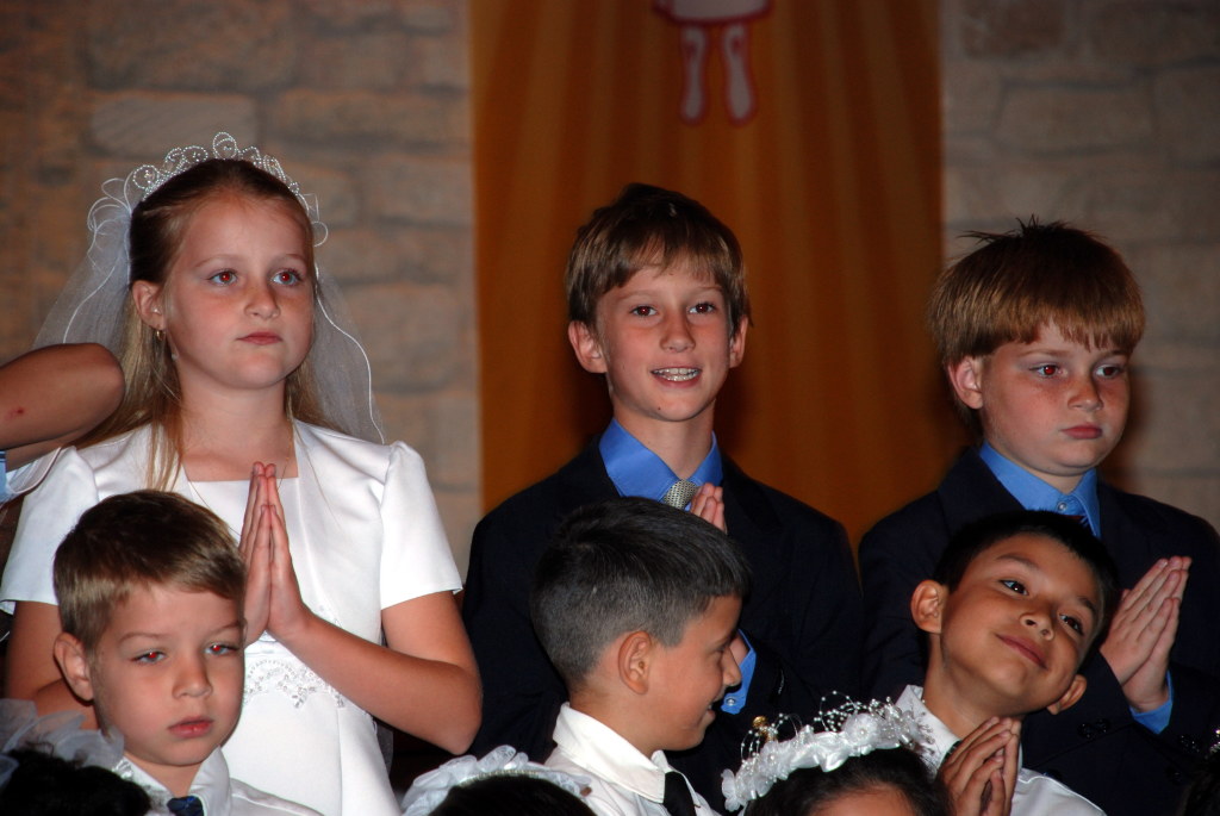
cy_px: 408
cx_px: 610
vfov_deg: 6.8
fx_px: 6869
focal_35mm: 202
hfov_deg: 10.1
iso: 200
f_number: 5.6
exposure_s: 1/60
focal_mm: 135
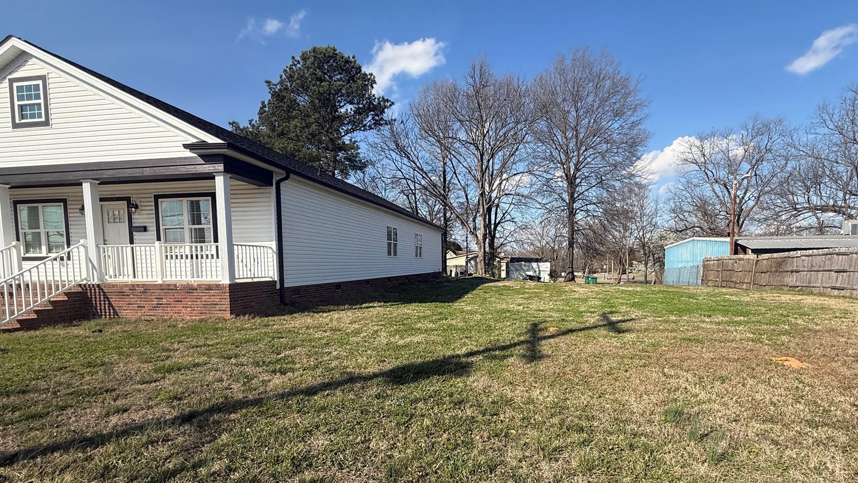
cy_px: 295
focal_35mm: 18
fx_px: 410
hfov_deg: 92.4
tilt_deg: -7.9
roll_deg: +3.1
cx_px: 470
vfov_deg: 60.4
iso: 50
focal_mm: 2.22
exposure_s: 1/1497
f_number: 2.2
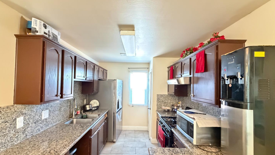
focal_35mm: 16
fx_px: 117
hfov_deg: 99.3
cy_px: 82
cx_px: 133
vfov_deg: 67.0
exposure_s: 1/30
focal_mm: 2.22
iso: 2000
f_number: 2.2
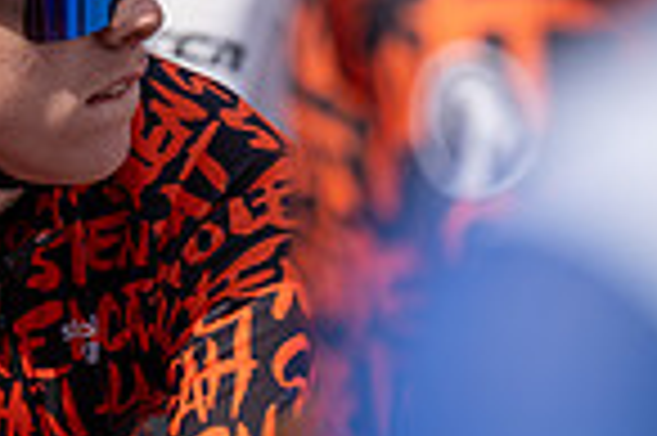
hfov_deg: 2.8
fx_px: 13435
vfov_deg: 1.9
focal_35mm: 737
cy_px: 2
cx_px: -9
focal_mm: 185
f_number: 4.5
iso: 250
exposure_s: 1/1250
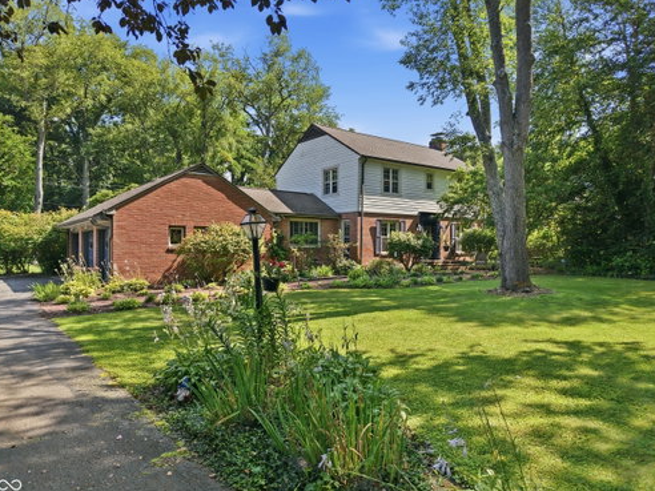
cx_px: 326
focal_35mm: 25
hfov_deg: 69.4
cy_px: 249
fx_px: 473
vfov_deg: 54.9
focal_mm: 8.7
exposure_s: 1/640
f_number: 1.8
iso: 100
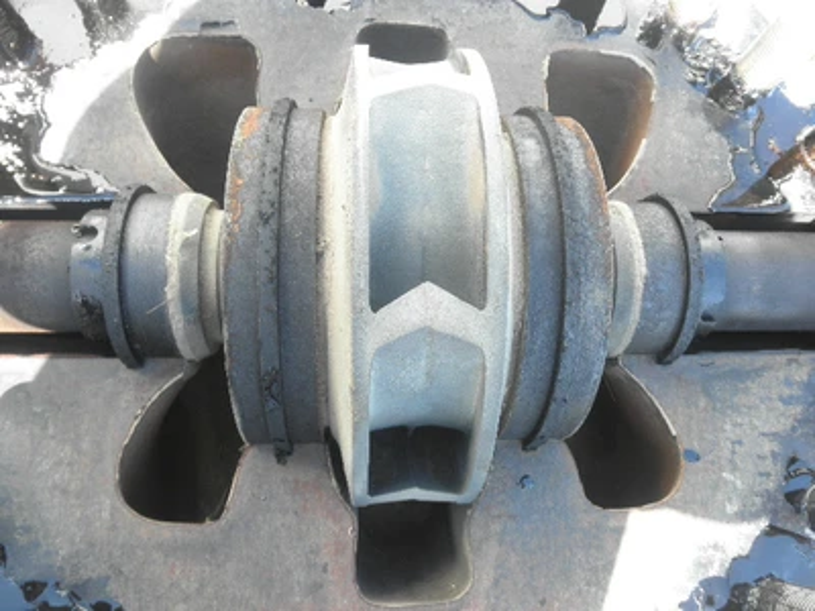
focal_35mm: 28
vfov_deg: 49.7
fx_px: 659
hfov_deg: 63.4
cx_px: 408
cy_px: 306
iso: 64
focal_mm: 5
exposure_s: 1/80
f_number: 3
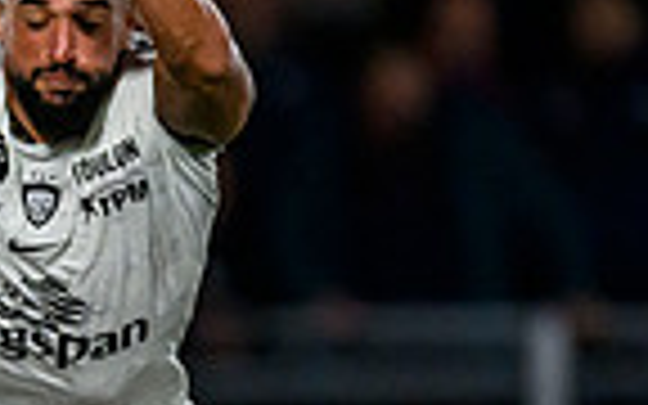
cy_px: 558
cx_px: -709
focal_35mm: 2632
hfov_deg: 0.8
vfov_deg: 0.5
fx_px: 46481
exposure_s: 1/1600
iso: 8000
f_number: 4
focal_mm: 560
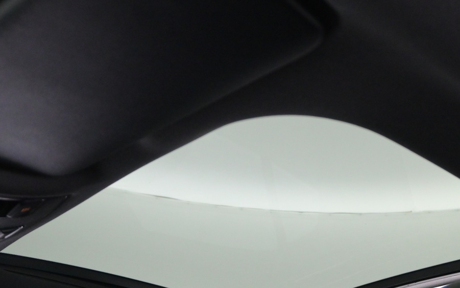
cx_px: 300
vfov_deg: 23.3
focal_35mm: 55
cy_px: 221
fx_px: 689
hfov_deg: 36.6
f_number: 3.8
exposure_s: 1/60
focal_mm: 20
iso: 2500
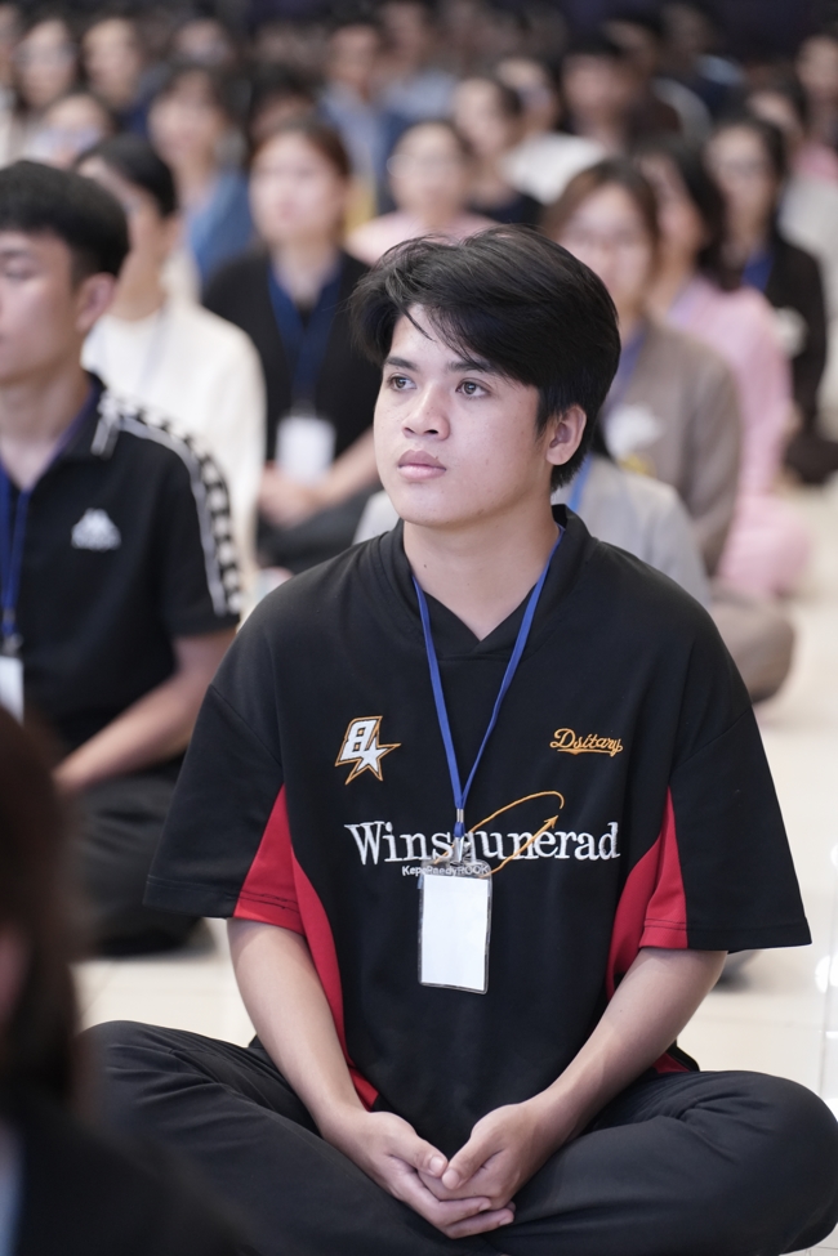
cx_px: 419
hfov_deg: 10.9
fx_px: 4399
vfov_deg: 16.3
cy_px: 628
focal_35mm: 126
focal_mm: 126
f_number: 2.8
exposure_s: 1/100
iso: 3200
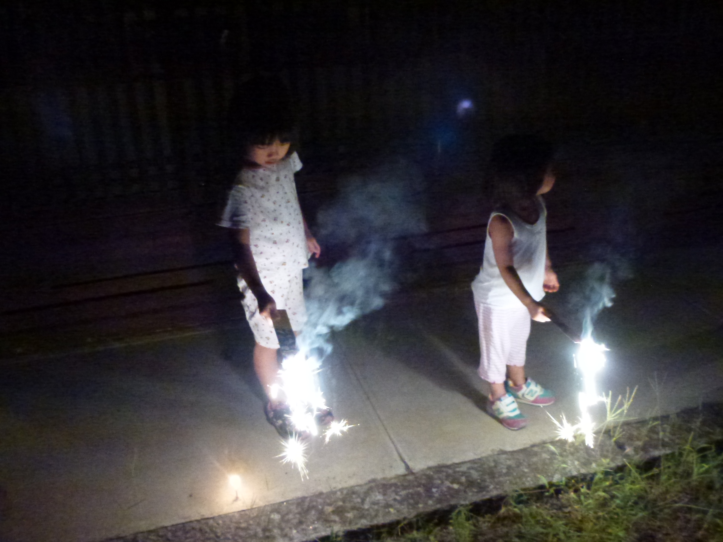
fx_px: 689
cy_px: 271
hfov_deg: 55.4
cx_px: 362
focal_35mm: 33
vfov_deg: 42.9
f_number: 3.6
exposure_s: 1/25
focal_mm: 5.9
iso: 1600
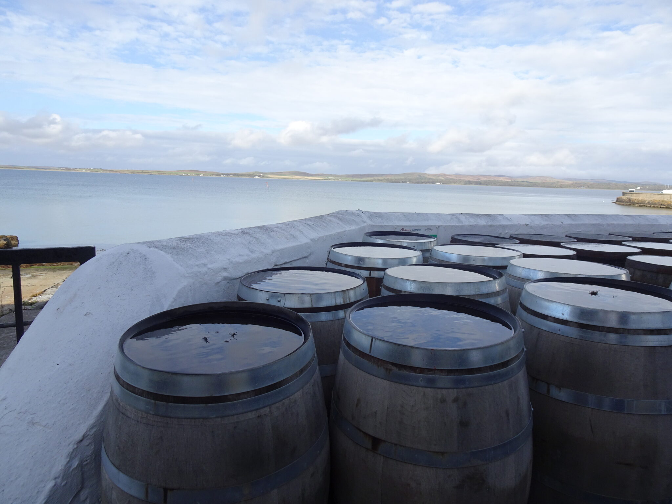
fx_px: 466
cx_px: 336
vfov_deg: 56.8
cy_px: 252
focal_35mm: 24
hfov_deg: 71.6
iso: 80
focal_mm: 4.1
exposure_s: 1/640
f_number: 3.5
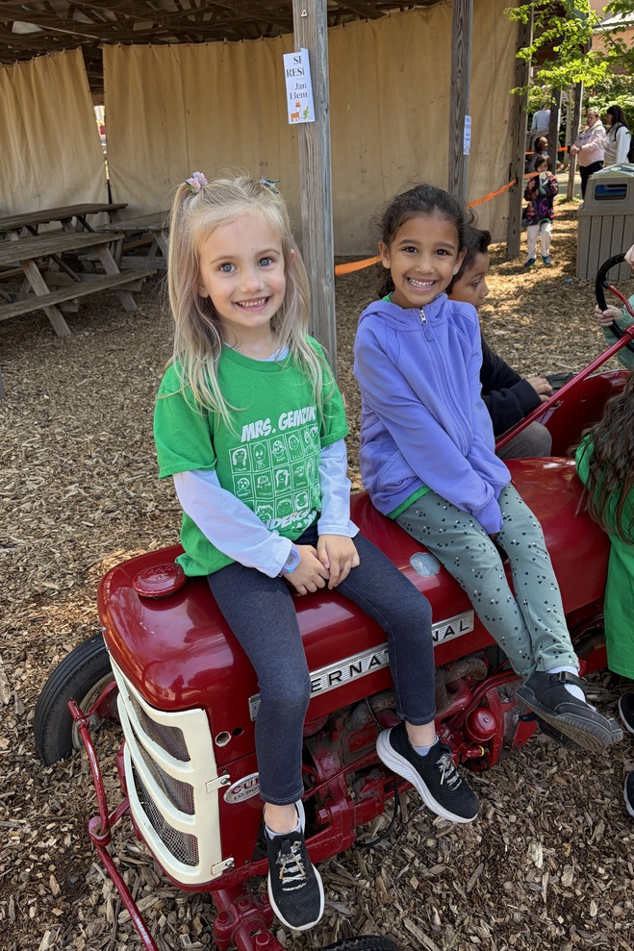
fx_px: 740
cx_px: 326
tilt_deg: -21.0
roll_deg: +2.4
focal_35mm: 28
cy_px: 463
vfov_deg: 65.5
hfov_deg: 46.4
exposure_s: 1/329
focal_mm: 5.96
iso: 50
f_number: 1.6
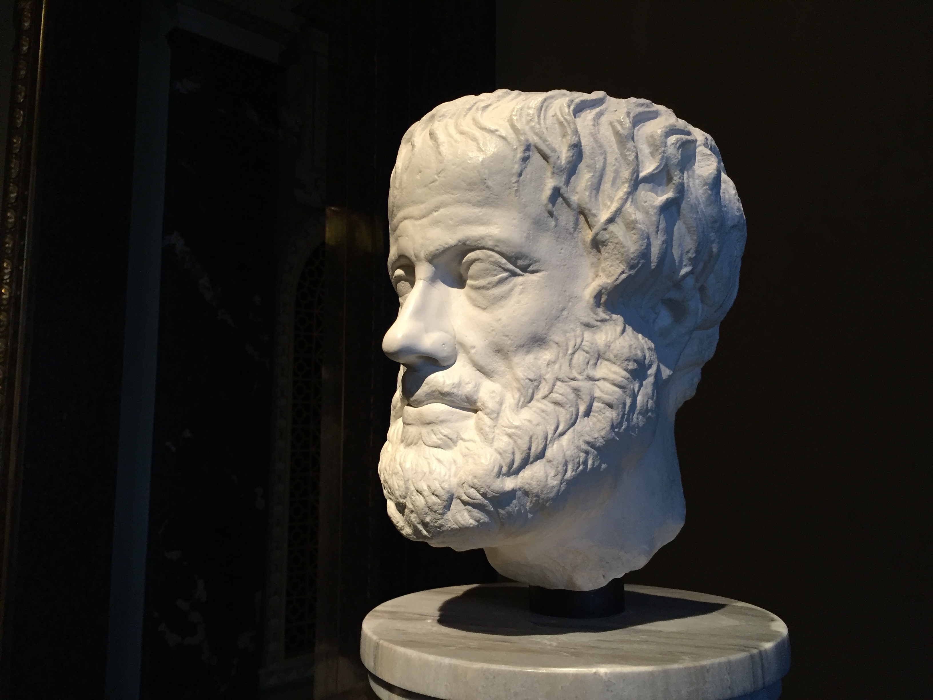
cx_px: 466
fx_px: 782
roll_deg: -0.4
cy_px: 350
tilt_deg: +6.5
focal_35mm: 29
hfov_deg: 61.7
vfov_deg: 48.2
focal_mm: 4.15
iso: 160
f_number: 2.2
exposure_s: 1/33
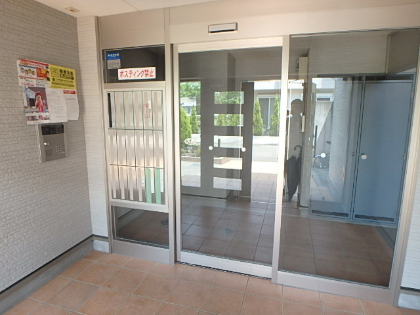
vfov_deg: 63.4
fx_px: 255
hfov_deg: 79.0
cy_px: 158
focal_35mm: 21
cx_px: 210
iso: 200
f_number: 3.5
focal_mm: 3.7
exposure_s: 1/40
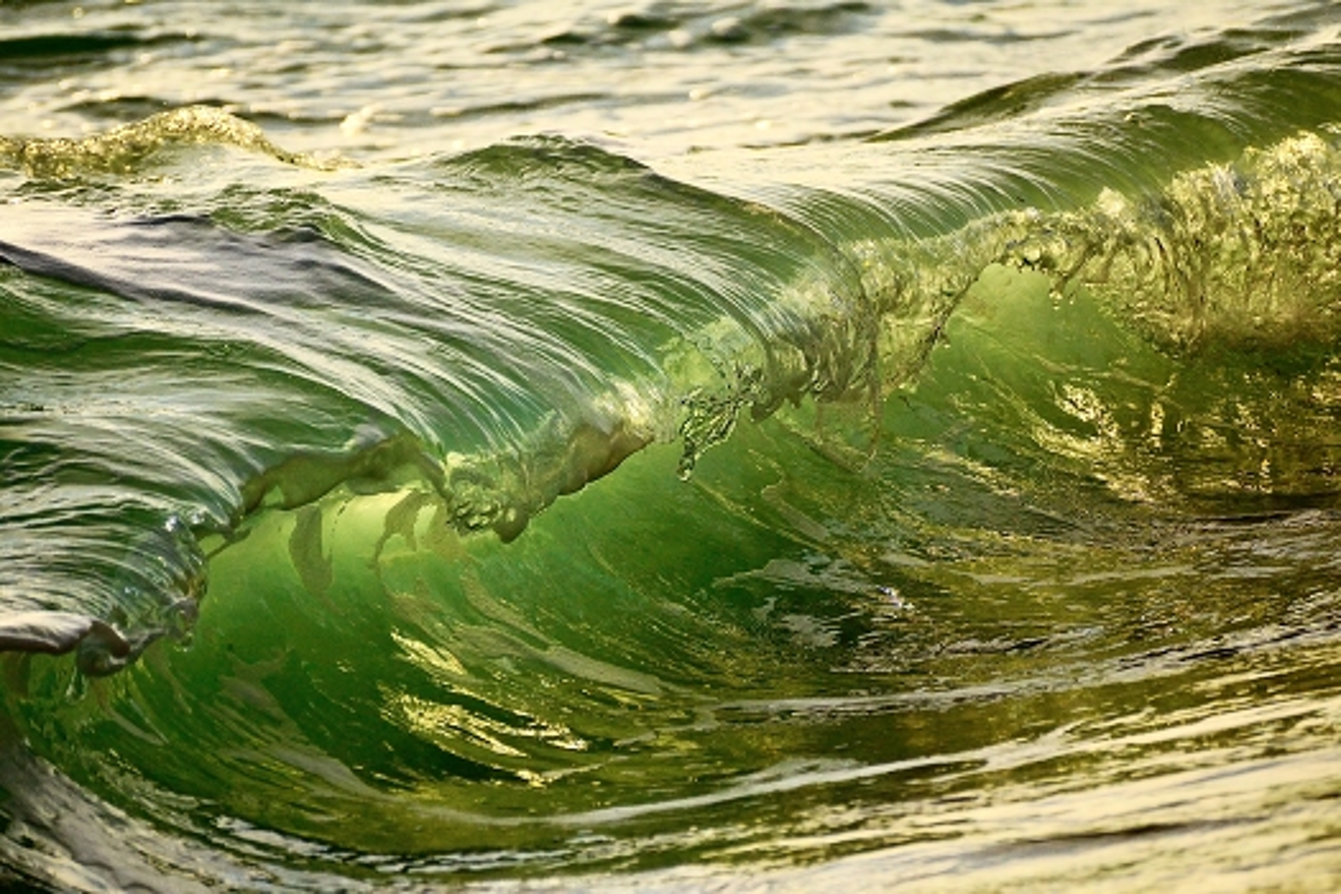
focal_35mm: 375
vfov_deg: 3.7
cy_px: 447
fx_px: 13968
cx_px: 670
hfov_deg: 5.5
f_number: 5.6
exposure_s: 1/2500
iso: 500
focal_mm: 250
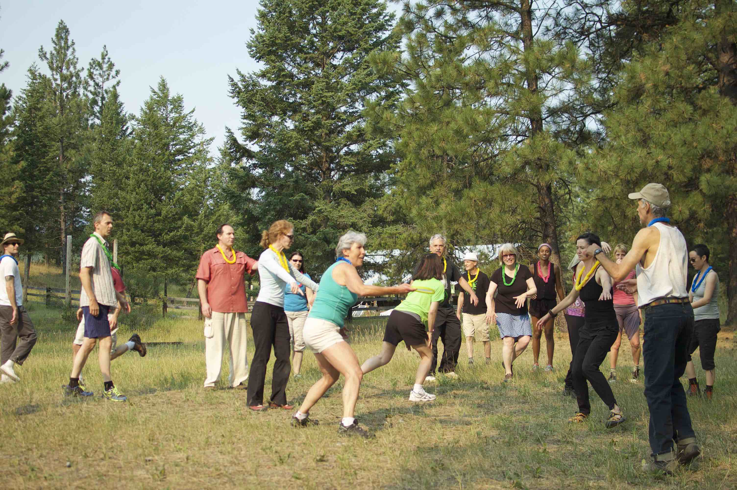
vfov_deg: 25.7
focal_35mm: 52
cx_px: 368
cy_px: 245
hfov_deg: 37.9
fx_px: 1074
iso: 200
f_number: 2.8
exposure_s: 1/1250
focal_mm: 35
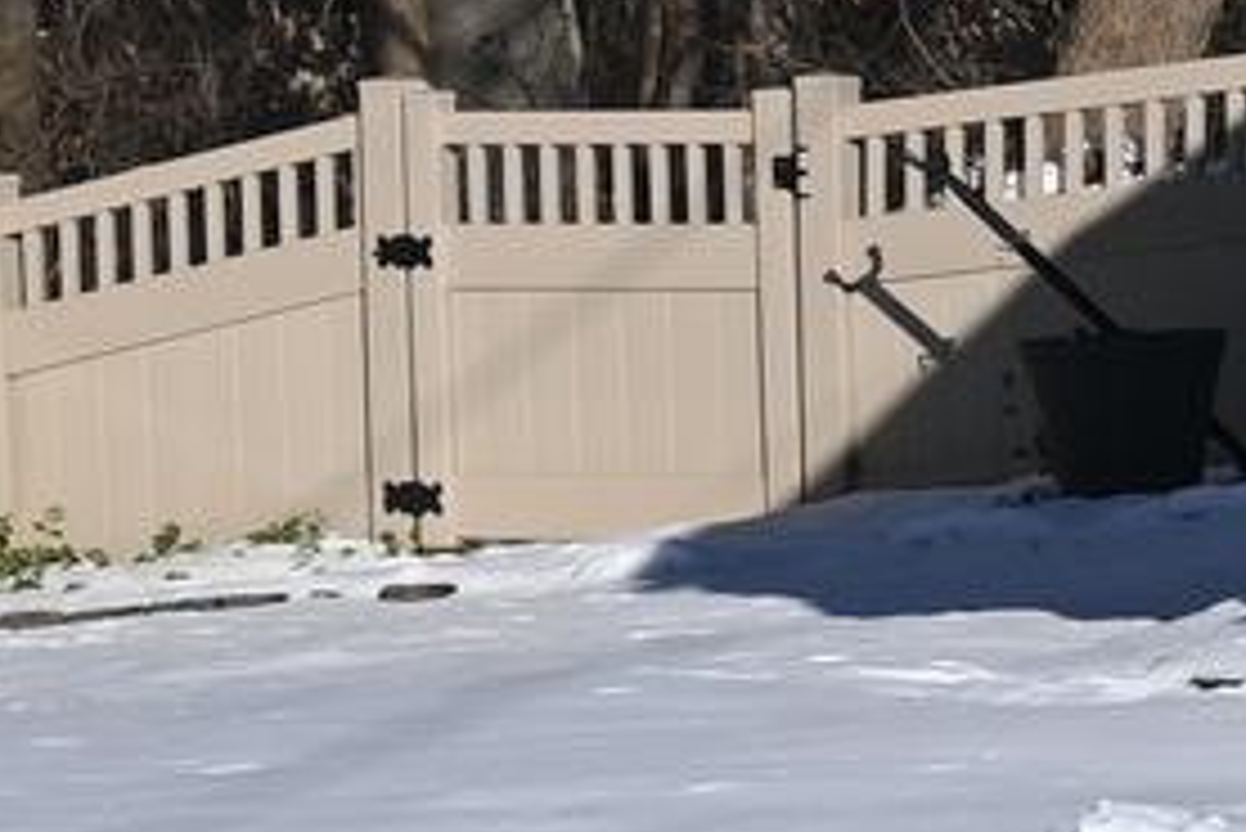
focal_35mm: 288
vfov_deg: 4.8
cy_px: 1023
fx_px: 9973
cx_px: 2514
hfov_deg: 6.9
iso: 100
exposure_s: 1/500
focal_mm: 26
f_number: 8
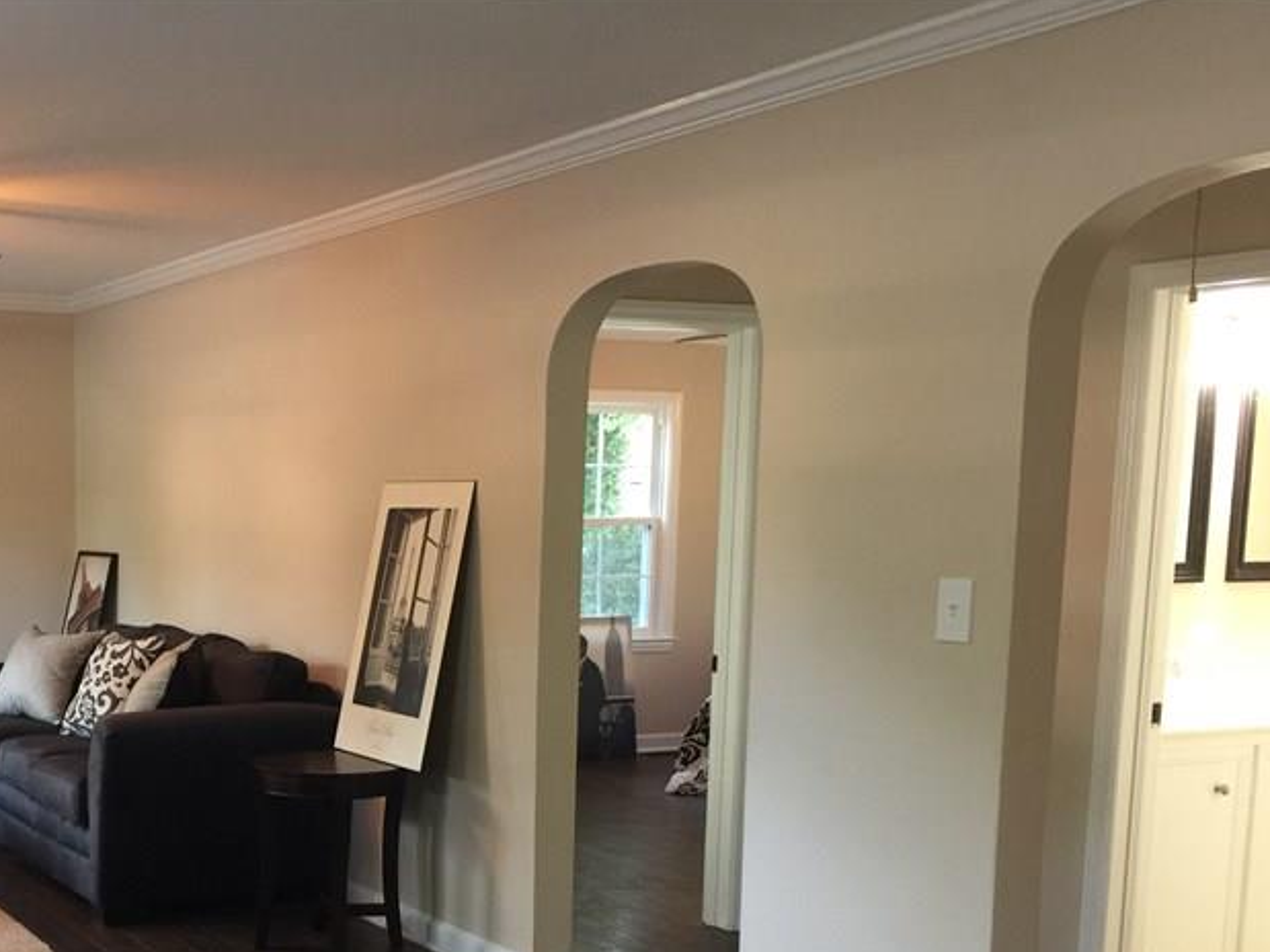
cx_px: 254
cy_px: 778
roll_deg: -2.0
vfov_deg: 29.5
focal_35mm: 48
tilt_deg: -8.2
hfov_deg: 38.2
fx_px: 1761
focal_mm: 4.15
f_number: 2.2
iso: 64
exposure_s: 1/15
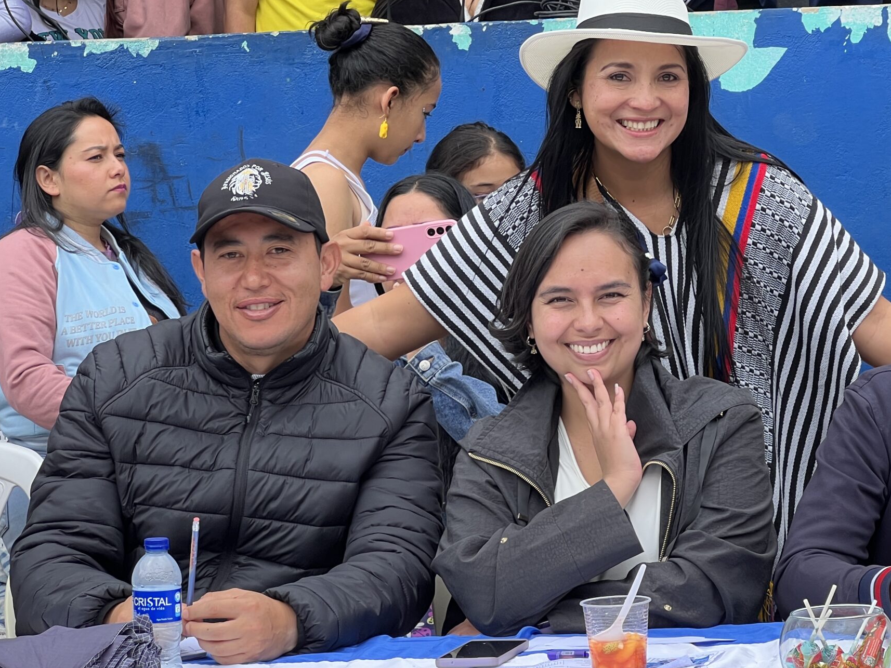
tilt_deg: -2.2
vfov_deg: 12.9
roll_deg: +2.1
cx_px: 530
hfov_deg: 17.1
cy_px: 272
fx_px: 2960
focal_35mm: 115
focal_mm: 9
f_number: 2.8
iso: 32
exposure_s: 1/125
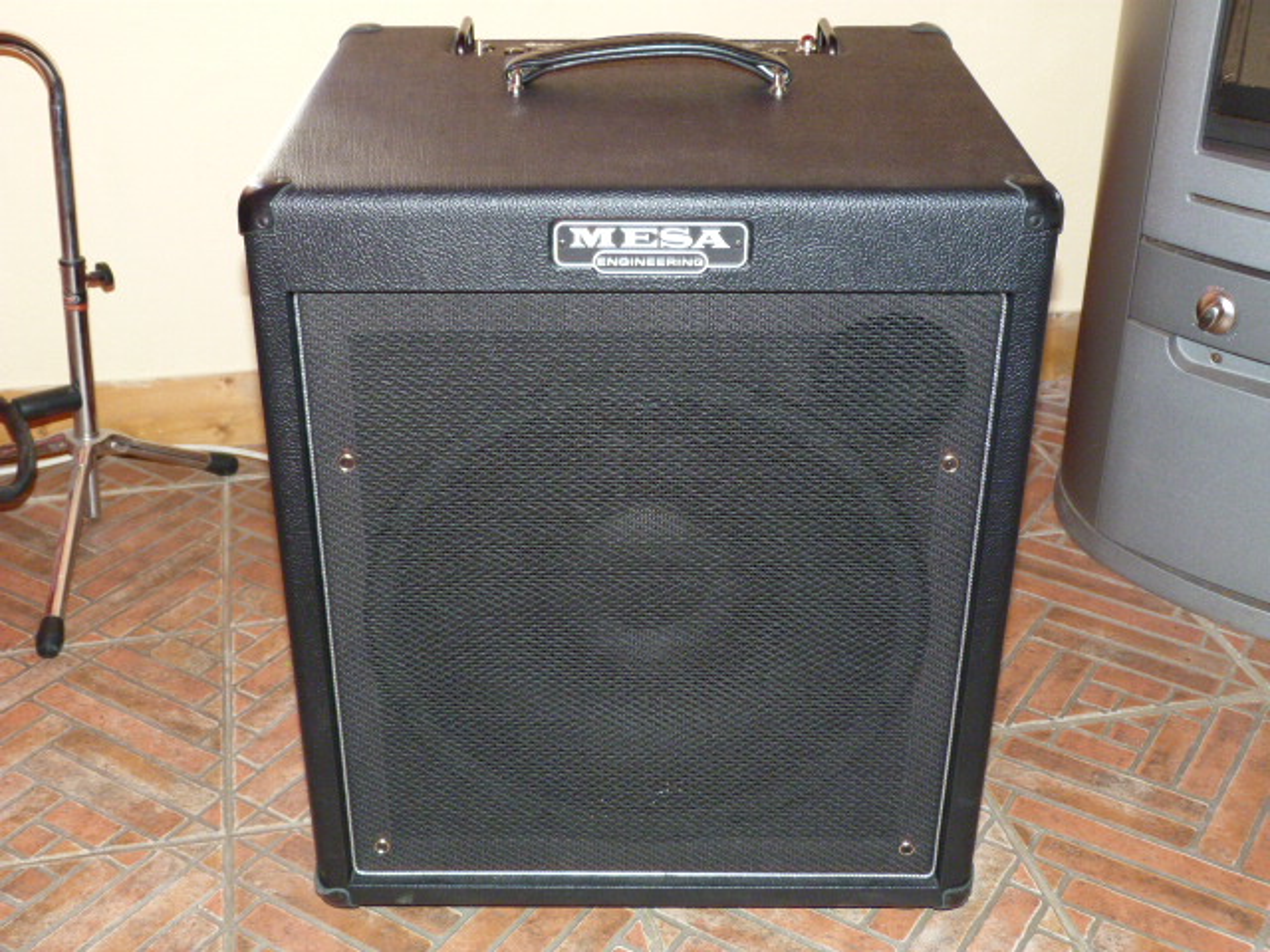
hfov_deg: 42.9
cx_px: 635
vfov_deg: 32.9
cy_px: 476
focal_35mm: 44
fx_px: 1614
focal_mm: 7.9
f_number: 3.2
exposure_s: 1/8
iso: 320
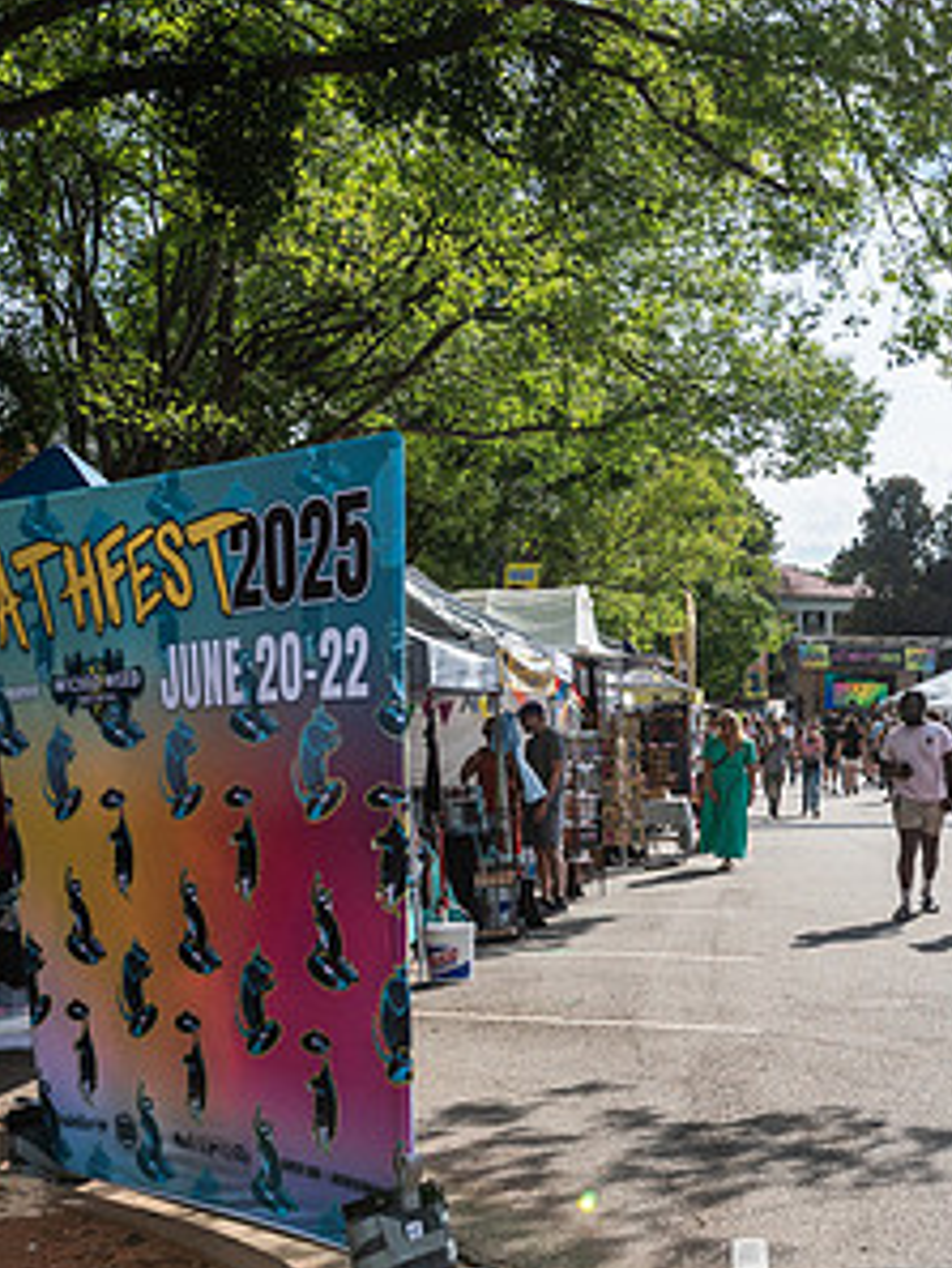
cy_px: 587
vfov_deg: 32.2
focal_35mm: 60
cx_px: 892
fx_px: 2199
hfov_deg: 23.6
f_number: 4.5
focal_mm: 32
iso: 200
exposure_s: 1/1250
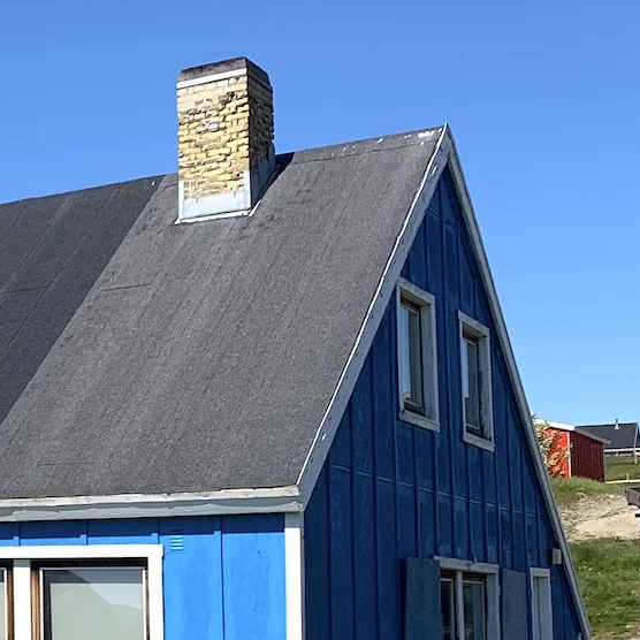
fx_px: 1569
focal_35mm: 75
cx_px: -328
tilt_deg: +7.8
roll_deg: +2.5
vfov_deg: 22.9
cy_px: 458
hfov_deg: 19.9
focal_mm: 4.25
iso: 25
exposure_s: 1/2755
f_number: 1.8
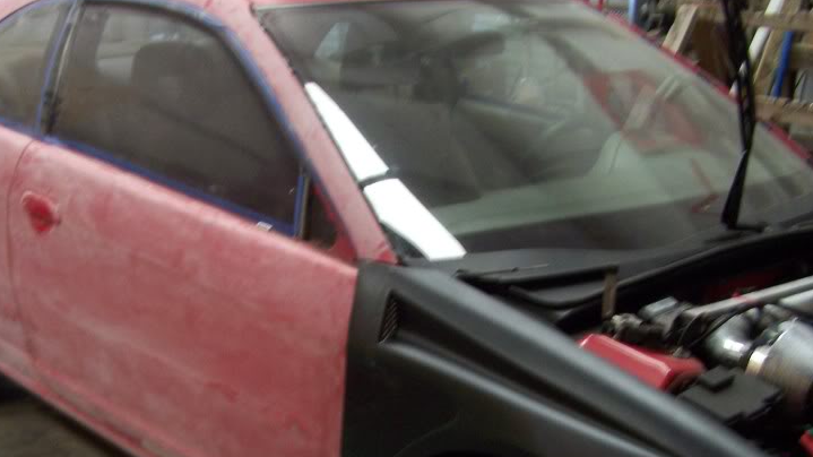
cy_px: 357
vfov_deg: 20.2
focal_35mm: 59
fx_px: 1272
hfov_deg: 35.2
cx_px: 294
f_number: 2.8
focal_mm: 6.3
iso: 160
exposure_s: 1/8
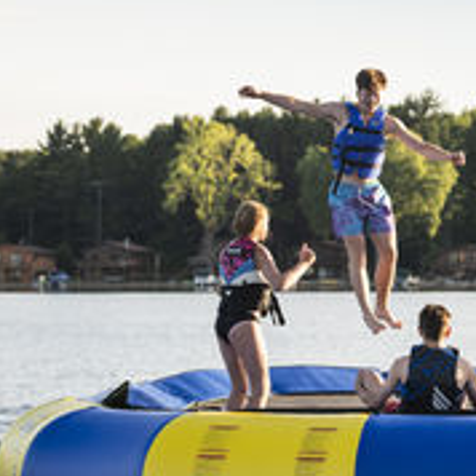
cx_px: 428
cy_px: 172
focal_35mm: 203
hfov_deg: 8.6
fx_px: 3158
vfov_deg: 8.6
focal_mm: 85
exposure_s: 1/400
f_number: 4
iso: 125
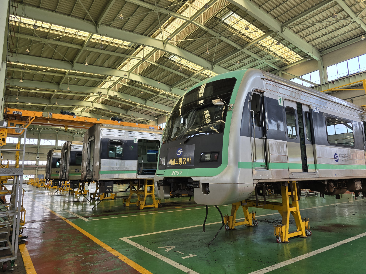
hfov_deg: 73.9
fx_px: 243
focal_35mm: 23
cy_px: 137
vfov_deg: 58.9
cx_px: 183
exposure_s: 1/180
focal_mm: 6.3
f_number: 1.7
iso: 40
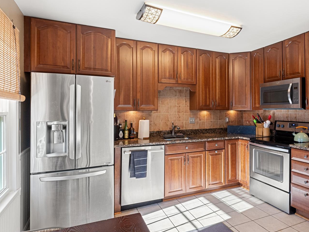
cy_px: 118
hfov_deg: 72.7
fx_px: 205
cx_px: 193
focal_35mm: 23
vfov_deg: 58.9
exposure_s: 1/25
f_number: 8
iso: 640
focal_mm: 10
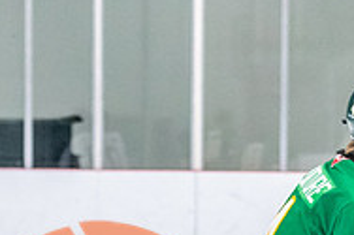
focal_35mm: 301
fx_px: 2957
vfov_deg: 4.5
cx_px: 286
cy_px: 354
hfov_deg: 6.8
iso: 4000
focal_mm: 70
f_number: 2.8
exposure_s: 1/800
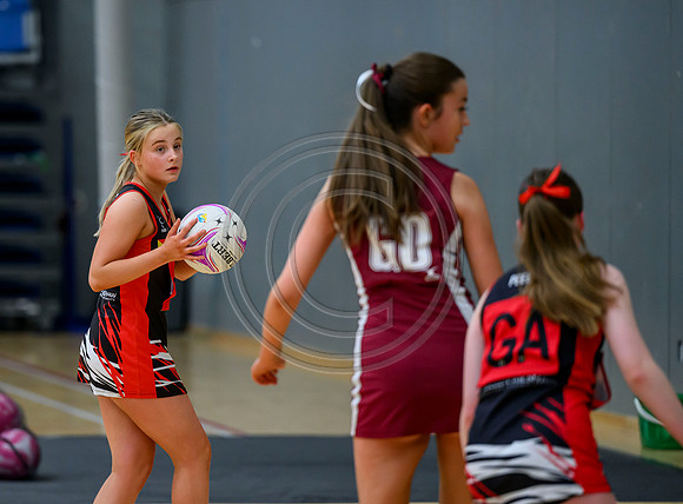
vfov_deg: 5.0
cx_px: 166
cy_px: 255
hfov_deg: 6.8
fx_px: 5744
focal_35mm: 293
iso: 2500
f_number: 2.8
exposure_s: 1/800
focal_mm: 200
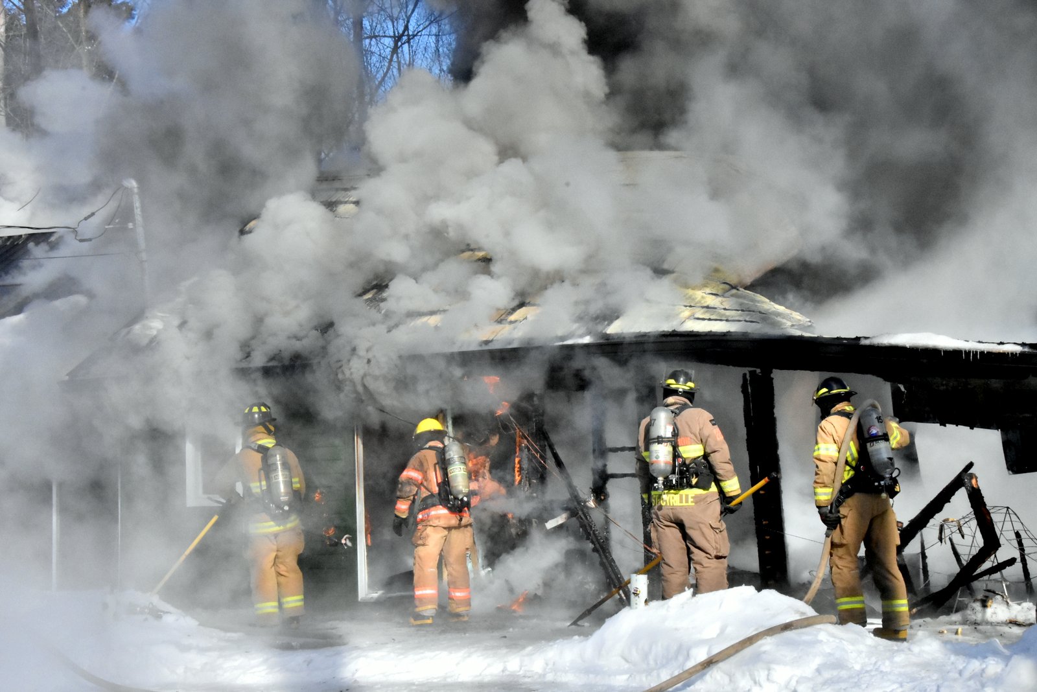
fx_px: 2248
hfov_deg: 26.0
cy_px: 346
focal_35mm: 78
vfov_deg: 17.5
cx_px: 518
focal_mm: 52
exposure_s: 1/1600
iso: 2500
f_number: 20
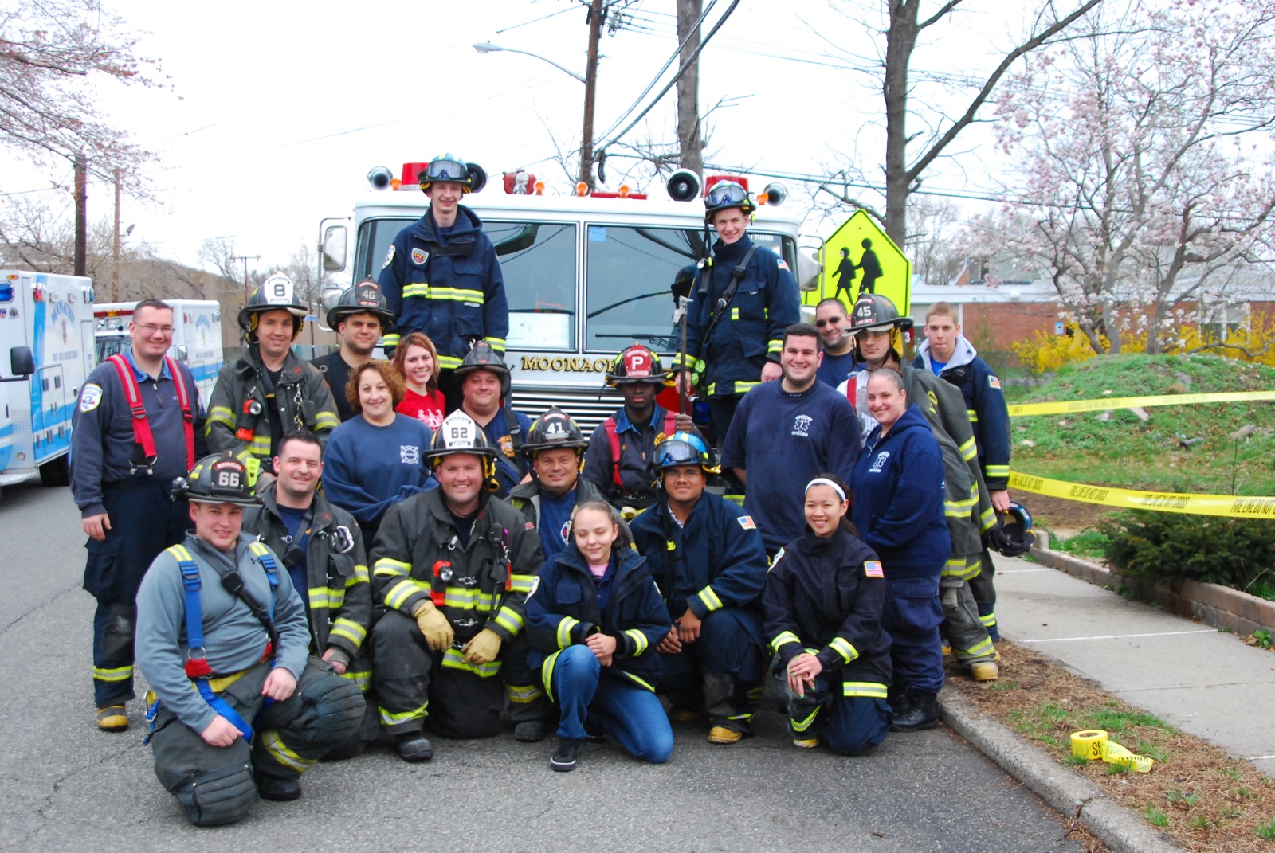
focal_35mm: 42
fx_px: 1489
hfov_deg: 46.3
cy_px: 426
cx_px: 638
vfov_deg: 32.0
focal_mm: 28
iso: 640
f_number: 3.5
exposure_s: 1/640
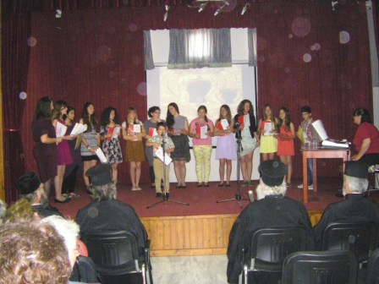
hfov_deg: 49.0
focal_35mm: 38
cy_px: 142
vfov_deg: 37.7
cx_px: 190
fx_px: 416
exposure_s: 1/50
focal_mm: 6.3
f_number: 3.5
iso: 800
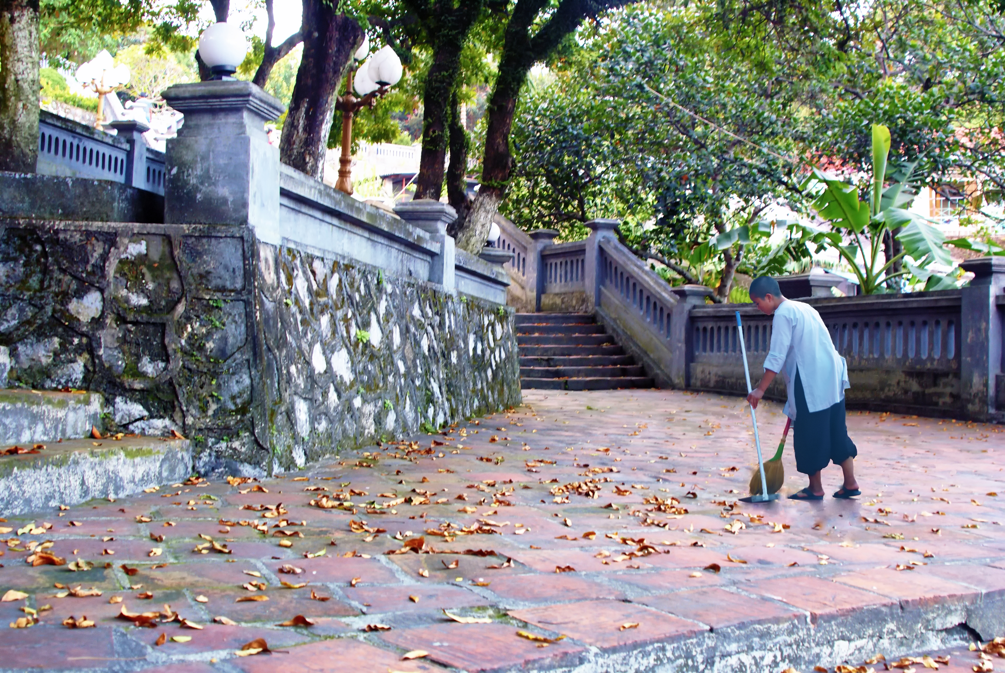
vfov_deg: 32.0
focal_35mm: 42
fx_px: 1174
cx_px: 502
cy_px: 336
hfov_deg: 46.3
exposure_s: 1/8
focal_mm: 28
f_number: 7.1
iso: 400
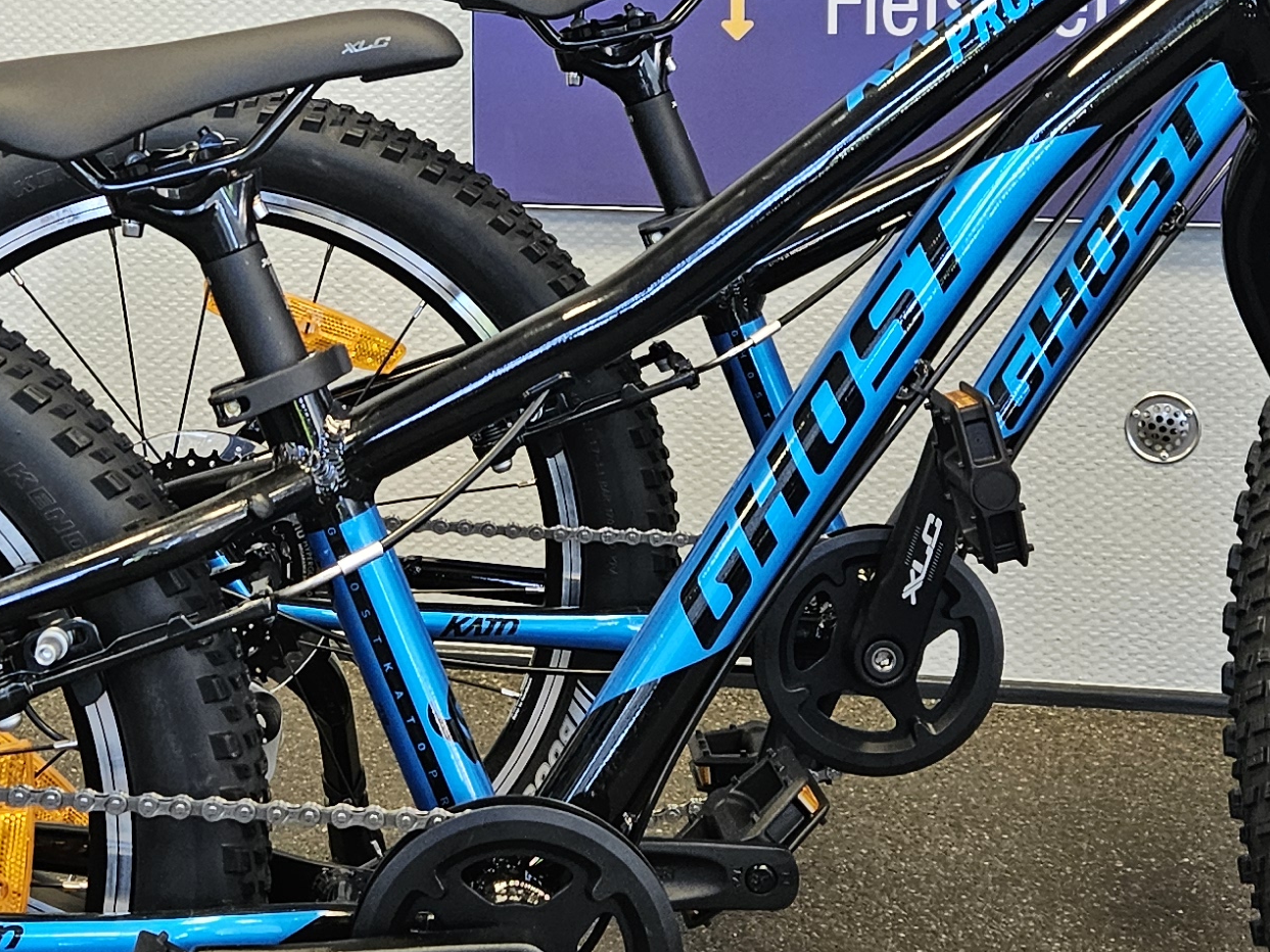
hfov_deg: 26.3
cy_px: 197
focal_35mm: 74
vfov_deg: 19.7
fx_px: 2715
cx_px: 479
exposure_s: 1/100
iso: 160
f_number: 1.8
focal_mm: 5.4
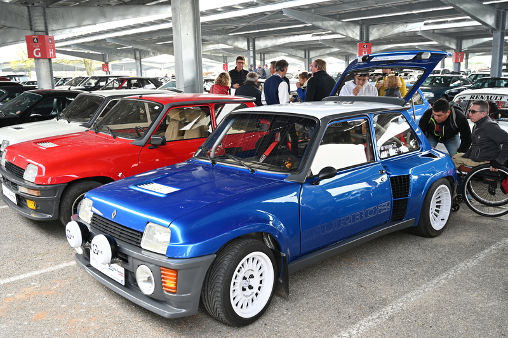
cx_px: 254
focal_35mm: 32
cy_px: 169
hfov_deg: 58.0
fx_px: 458
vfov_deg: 40.5
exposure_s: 1/160
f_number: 4
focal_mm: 32.5
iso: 400
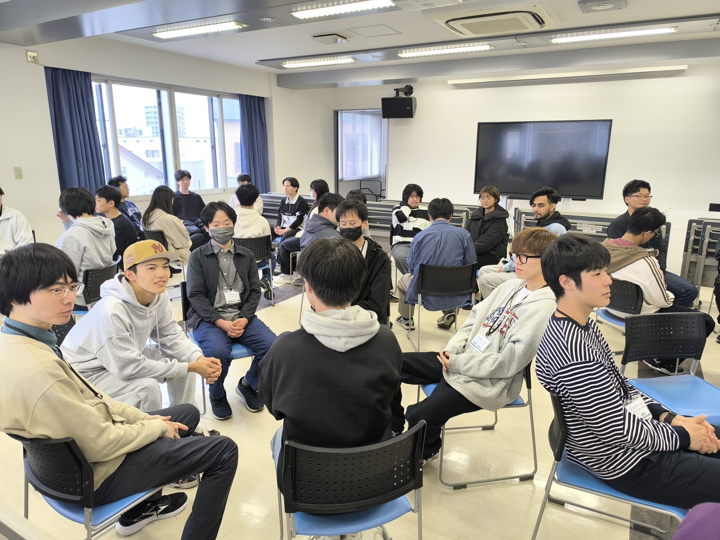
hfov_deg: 73.9
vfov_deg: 58.9
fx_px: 478
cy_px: 270
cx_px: 360
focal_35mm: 23
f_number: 1.65
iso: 250
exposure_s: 1/100
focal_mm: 6.14
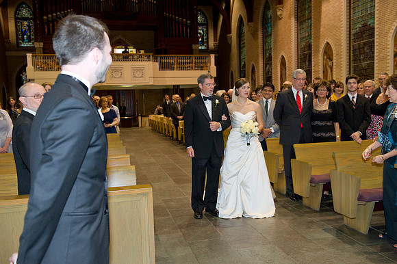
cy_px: 132
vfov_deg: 38.8
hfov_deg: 55.8
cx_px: 198
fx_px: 375
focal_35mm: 34
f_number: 4
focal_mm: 34
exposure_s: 1/60
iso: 1250
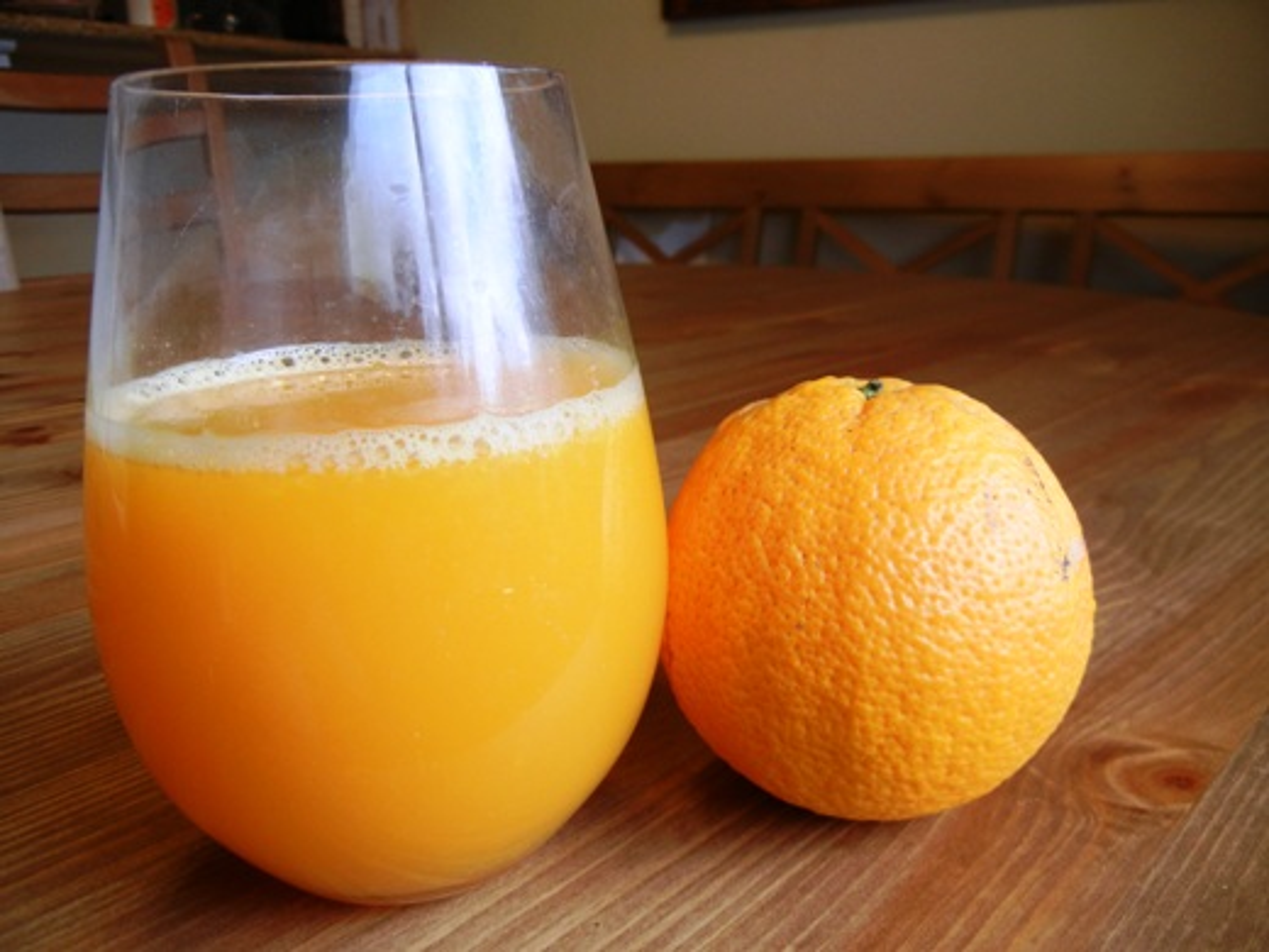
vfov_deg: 46.8
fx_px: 1100
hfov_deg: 60.0
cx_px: 634
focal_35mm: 30
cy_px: 476
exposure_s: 1/57.4
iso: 160
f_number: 3.5
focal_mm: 5.4
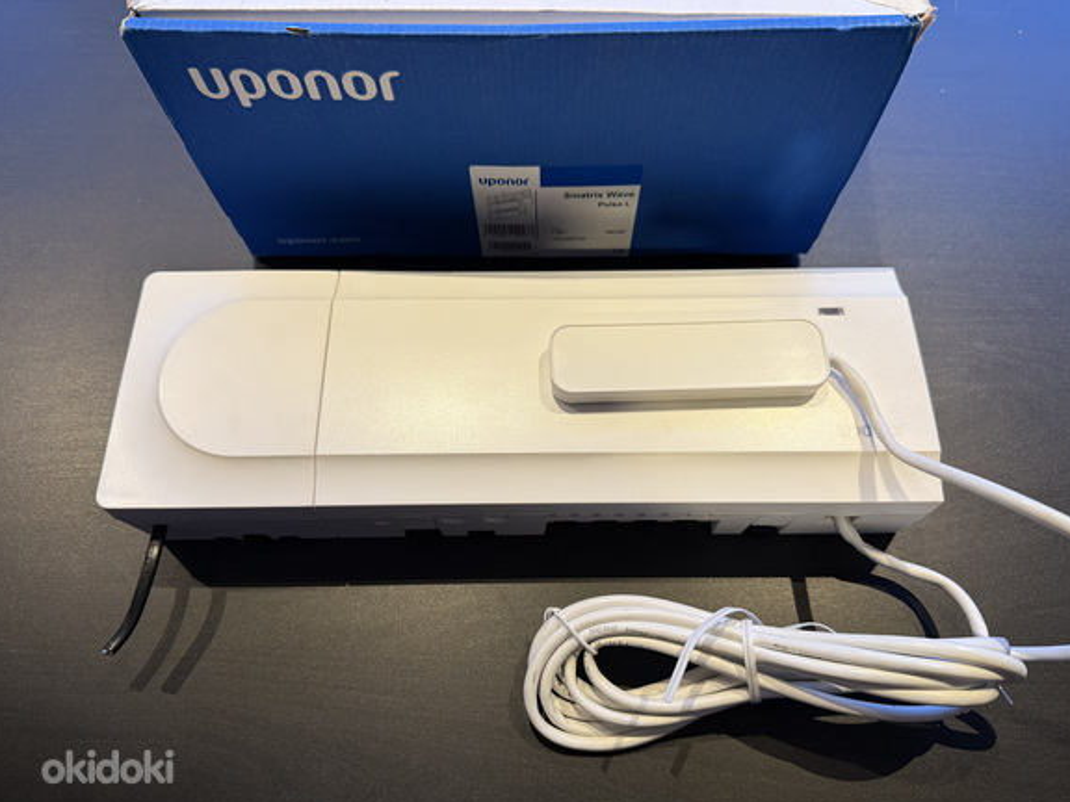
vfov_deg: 54.9
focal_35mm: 25
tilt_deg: -66.2
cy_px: 414
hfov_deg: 69.4
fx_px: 773
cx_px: 546
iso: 200
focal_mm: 6.76
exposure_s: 1/60
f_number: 1.78
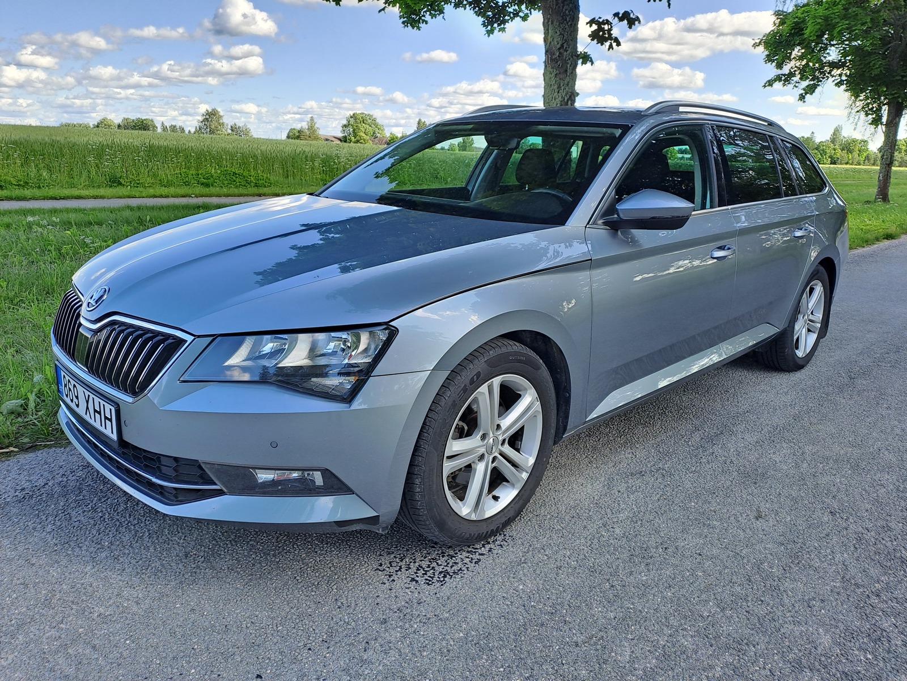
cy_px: 340
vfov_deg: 54.9
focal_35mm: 25
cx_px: 454
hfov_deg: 69.4
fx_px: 655
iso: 32
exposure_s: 1/411
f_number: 1.8
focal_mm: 4.65
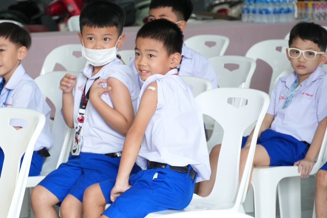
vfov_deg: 8.5
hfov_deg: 12.7
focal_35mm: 162
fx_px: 1469
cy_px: 100
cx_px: 151
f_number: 5.6
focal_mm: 87
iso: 1600
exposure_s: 1/100
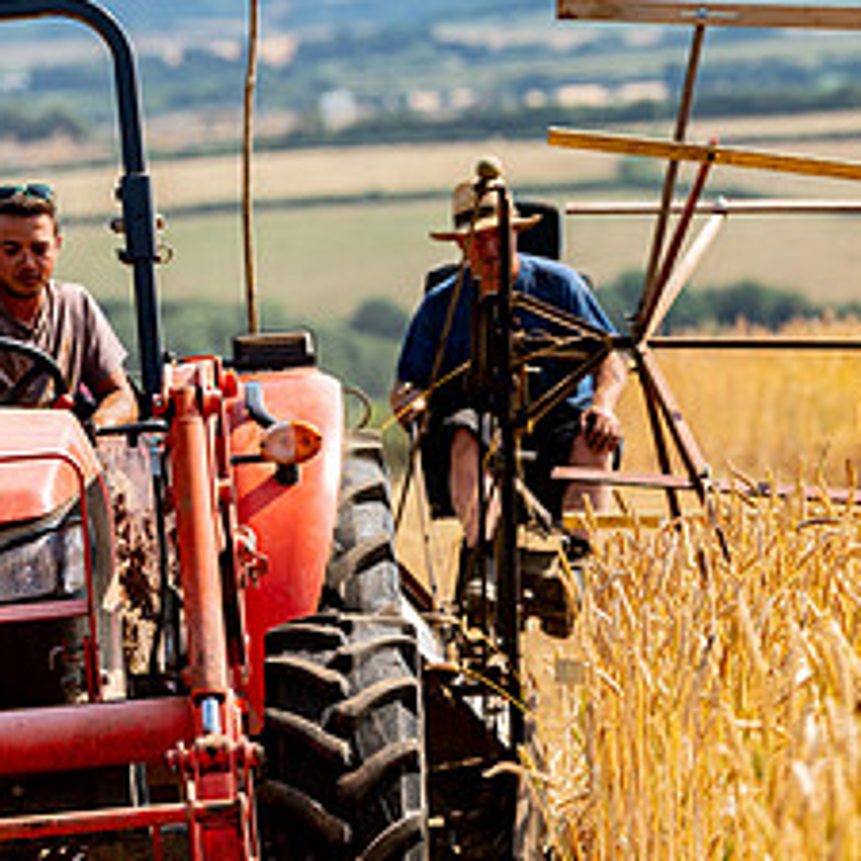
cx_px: 432
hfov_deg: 5.3
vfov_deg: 5.3
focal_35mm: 328
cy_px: 465
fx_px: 9230
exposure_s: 1/1250
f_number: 4
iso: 64
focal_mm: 150
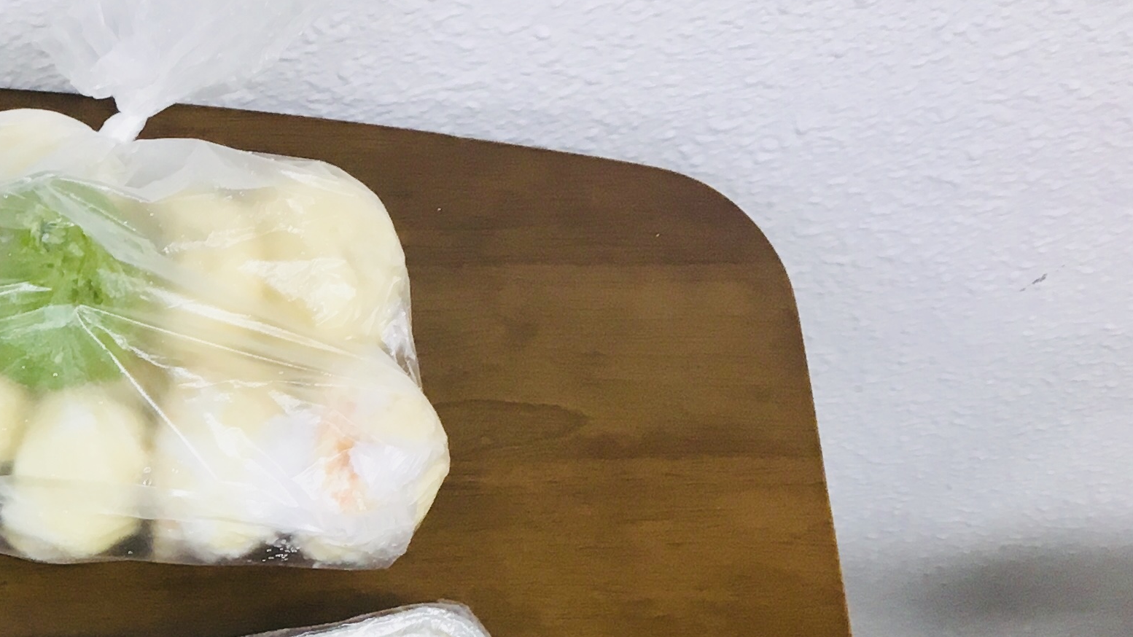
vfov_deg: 14.0
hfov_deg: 23.9
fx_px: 2463
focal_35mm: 82
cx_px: -179
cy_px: 885
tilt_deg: -70.2
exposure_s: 1/30
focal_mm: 4.15
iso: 50
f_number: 2.2
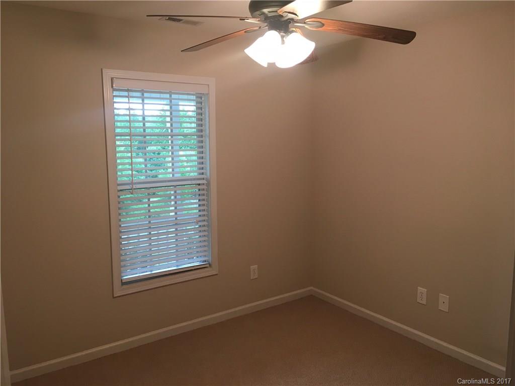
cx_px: 258
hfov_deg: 61.7
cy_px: 193
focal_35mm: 29
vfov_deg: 48.2
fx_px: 431
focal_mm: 4.15
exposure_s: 1/30
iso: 64
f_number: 2.2
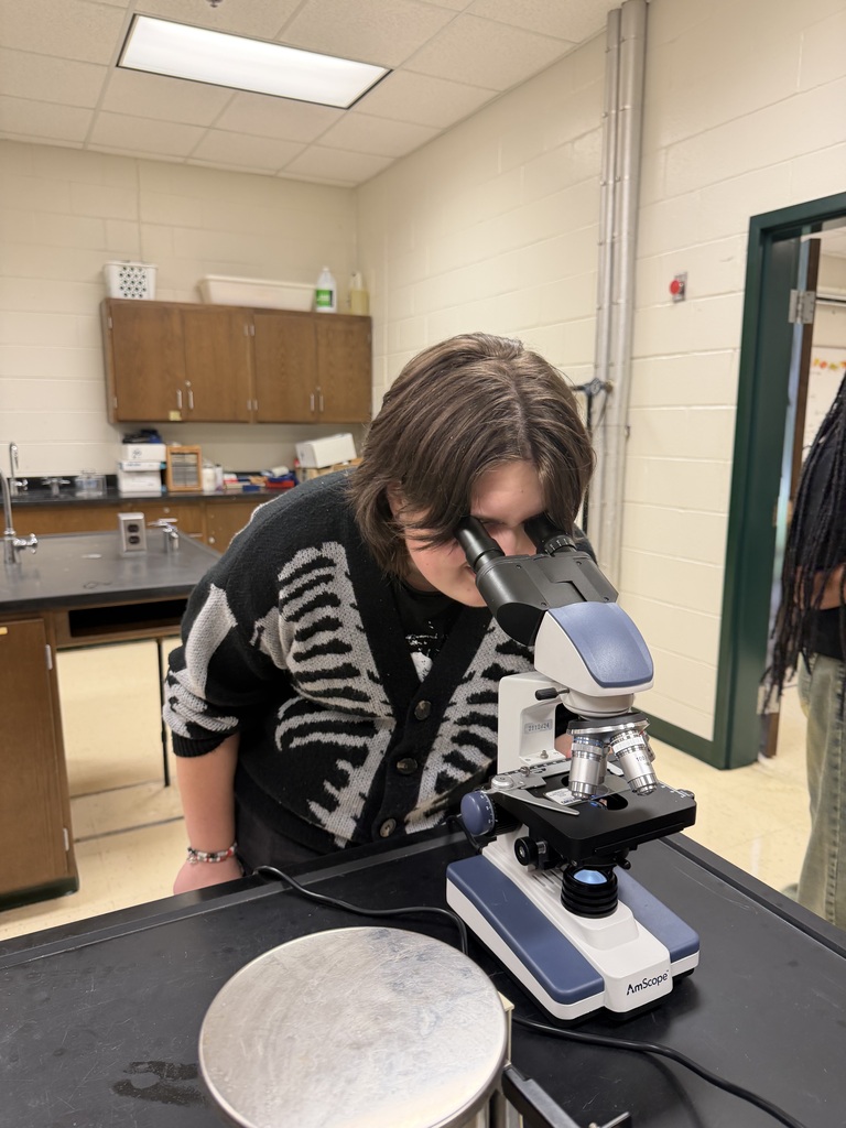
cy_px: 564
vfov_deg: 71.6
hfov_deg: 56.8
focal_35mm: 24
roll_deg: -0.2
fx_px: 782
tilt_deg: -12.0
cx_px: 423
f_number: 1.78
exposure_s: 1/60
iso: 160
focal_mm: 6.76
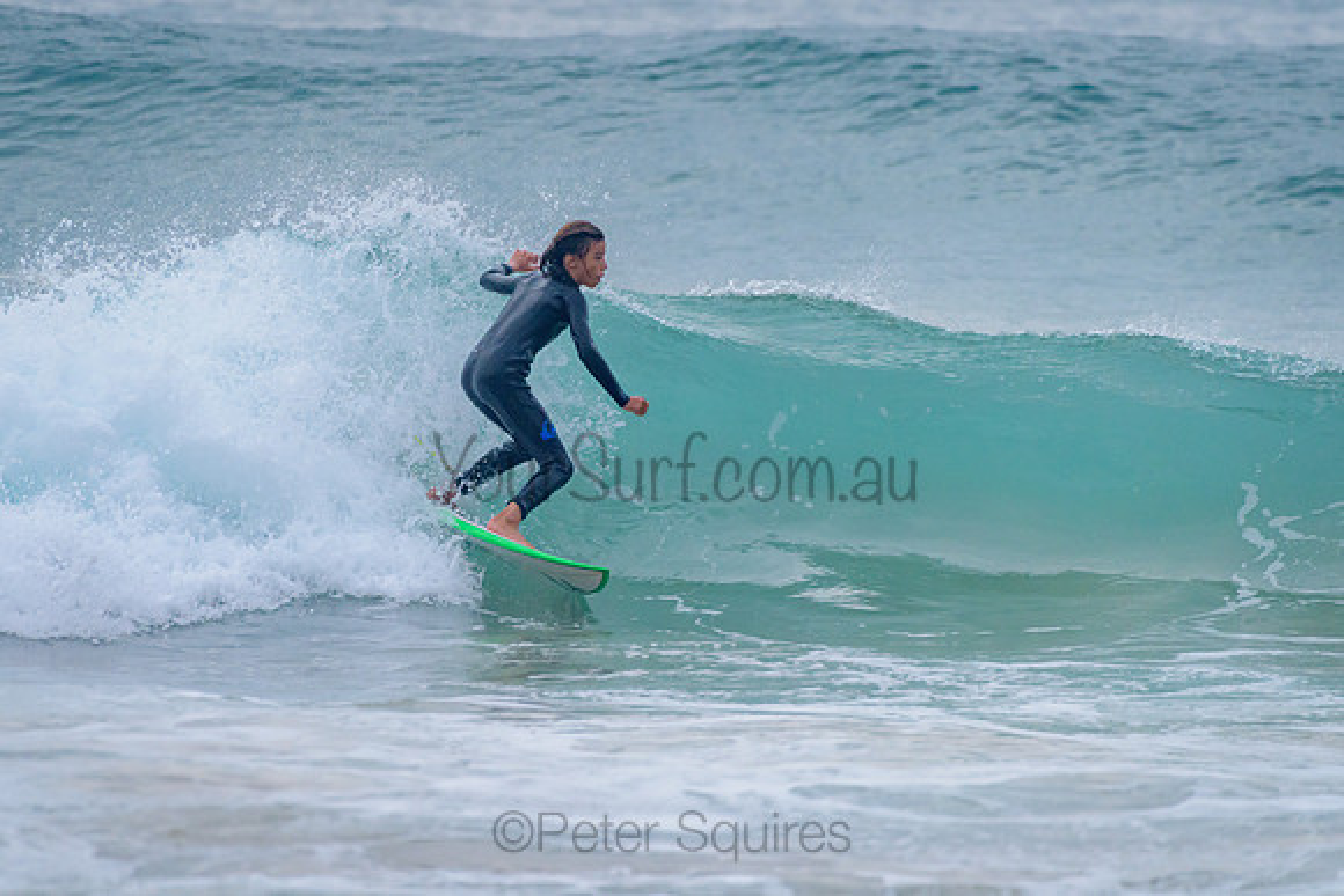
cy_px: 440
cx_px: 652
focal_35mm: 613
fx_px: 22895
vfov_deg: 2.2
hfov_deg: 3.4
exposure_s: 1/1600
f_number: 5.6
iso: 720
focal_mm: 500
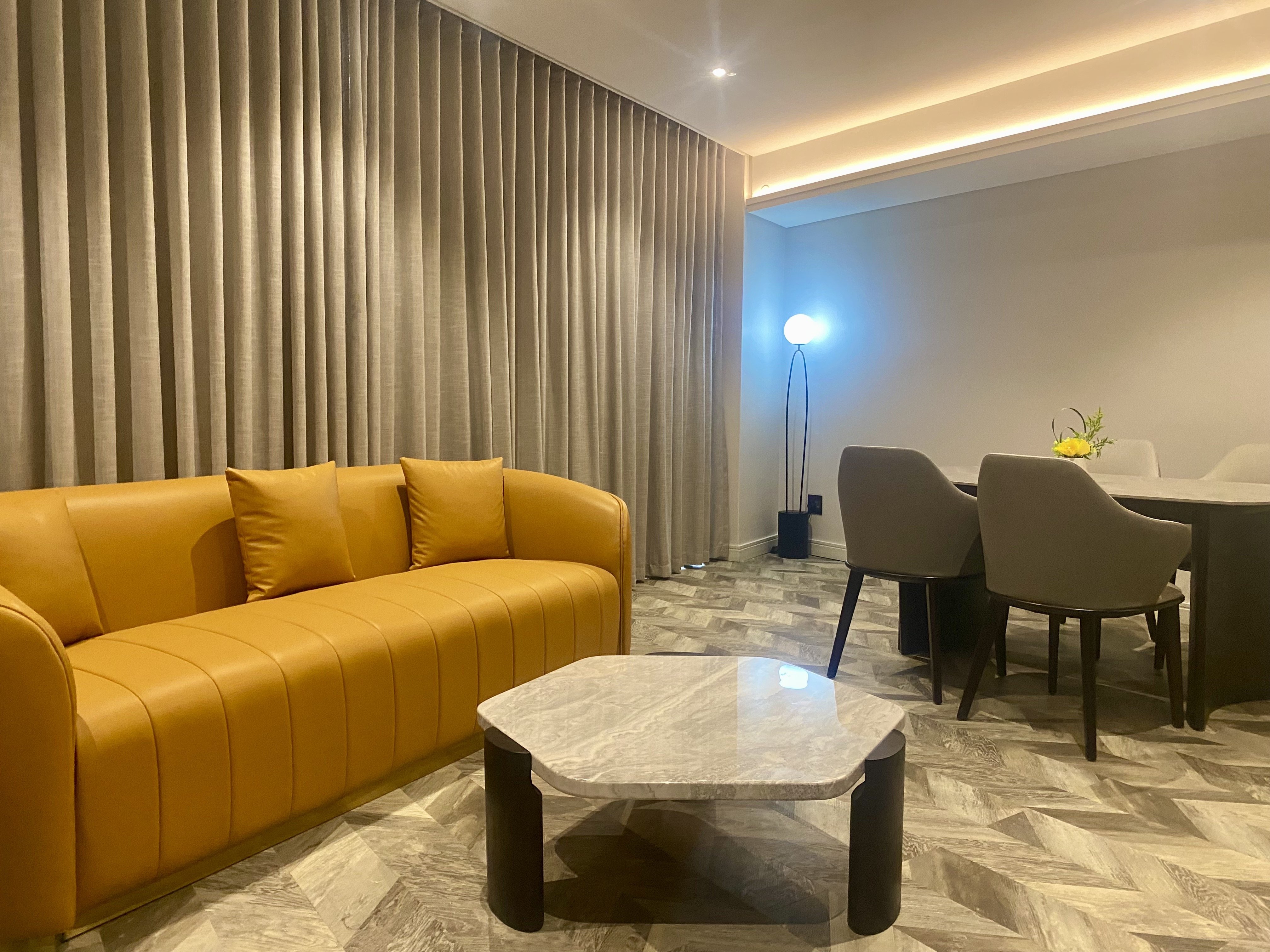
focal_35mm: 26
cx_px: 635
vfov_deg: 53.1
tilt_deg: -4.1
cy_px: 476
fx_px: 954
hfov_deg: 67.3
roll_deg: -1.0
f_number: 1.8
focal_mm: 4.25
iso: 320
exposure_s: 1/50
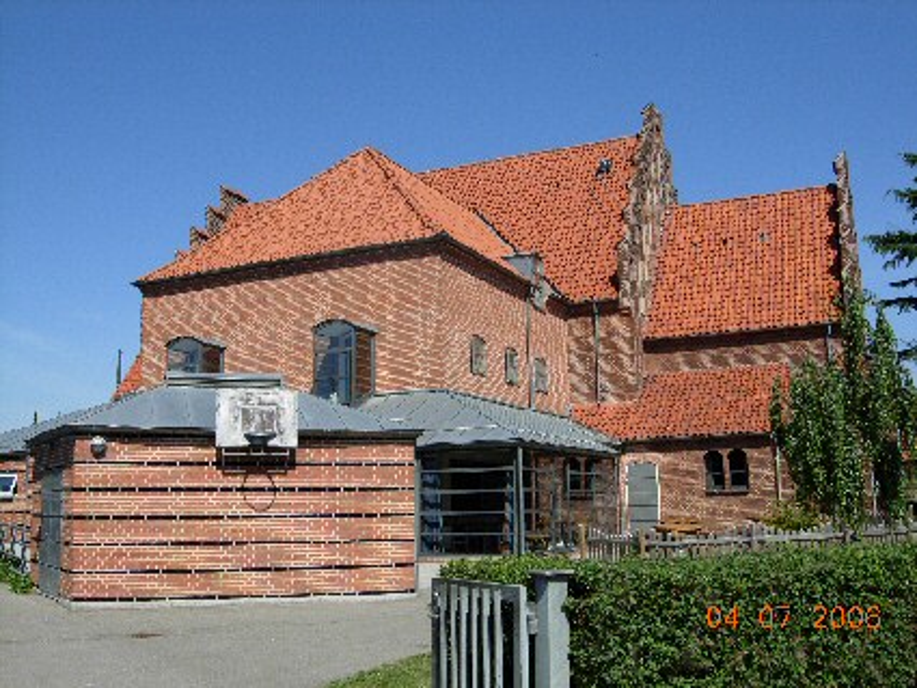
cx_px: 458
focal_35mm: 36
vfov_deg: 39.7
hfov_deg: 51.3
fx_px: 954
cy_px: 344
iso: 50
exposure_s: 1/373
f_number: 6.1
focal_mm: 7.5
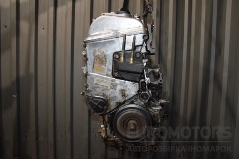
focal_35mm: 27
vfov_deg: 47.9
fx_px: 179
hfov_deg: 67.4
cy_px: 80
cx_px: 120
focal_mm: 18
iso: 800
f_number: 5
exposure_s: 1/60
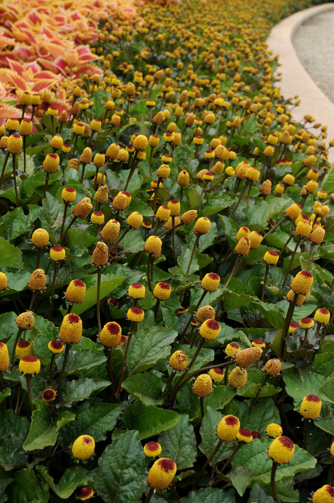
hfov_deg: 25.7
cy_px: 252
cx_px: 167
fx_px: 732
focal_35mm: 52
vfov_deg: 37.9
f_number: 11
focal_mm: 35
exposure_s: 1/100
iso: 200
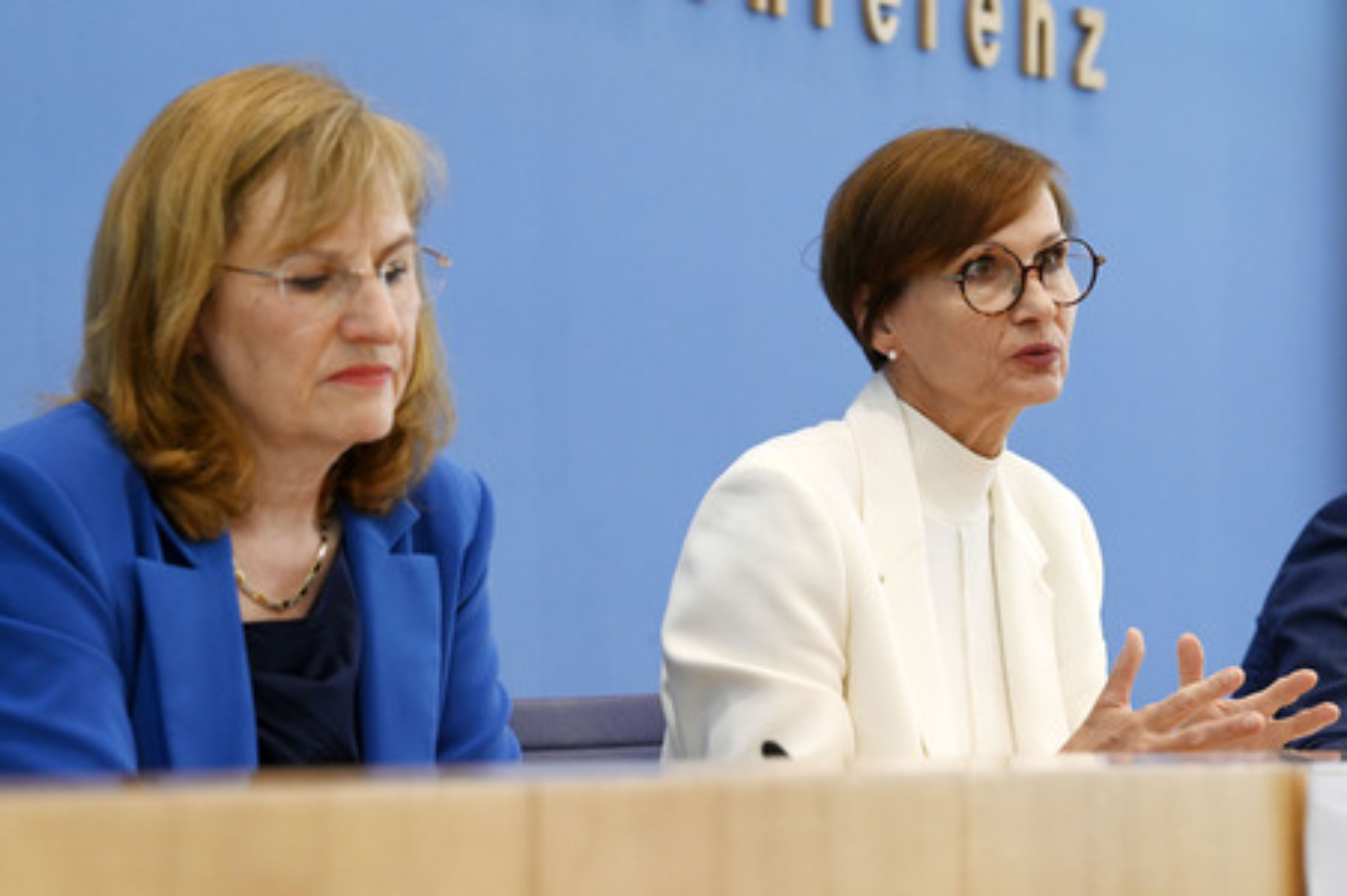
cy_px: 448
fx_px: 4113
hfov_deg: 18.6
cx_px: 674
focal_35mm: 110
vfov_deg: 12.4
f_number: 8
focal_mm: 110
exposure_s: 1/500
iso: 3200
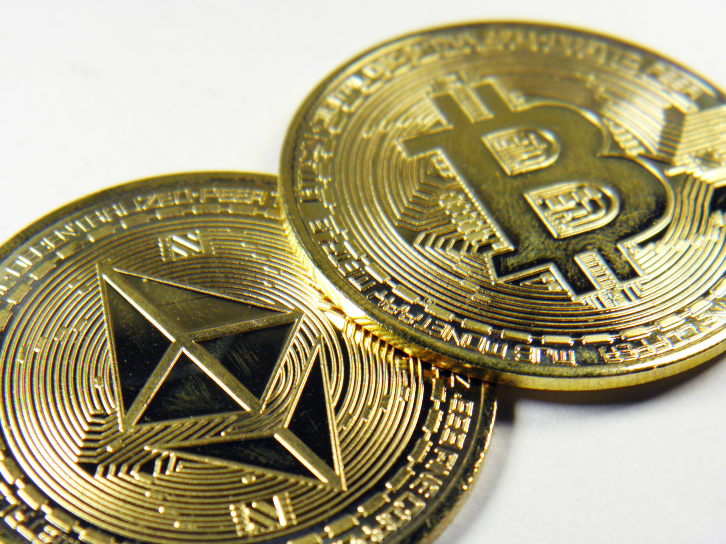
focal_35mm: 80
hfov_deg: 24.4
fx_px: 1678
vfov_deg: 18.4
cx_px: 363
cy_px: 272
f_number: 4.4
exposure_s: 1/125
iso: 100
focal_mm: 14.3
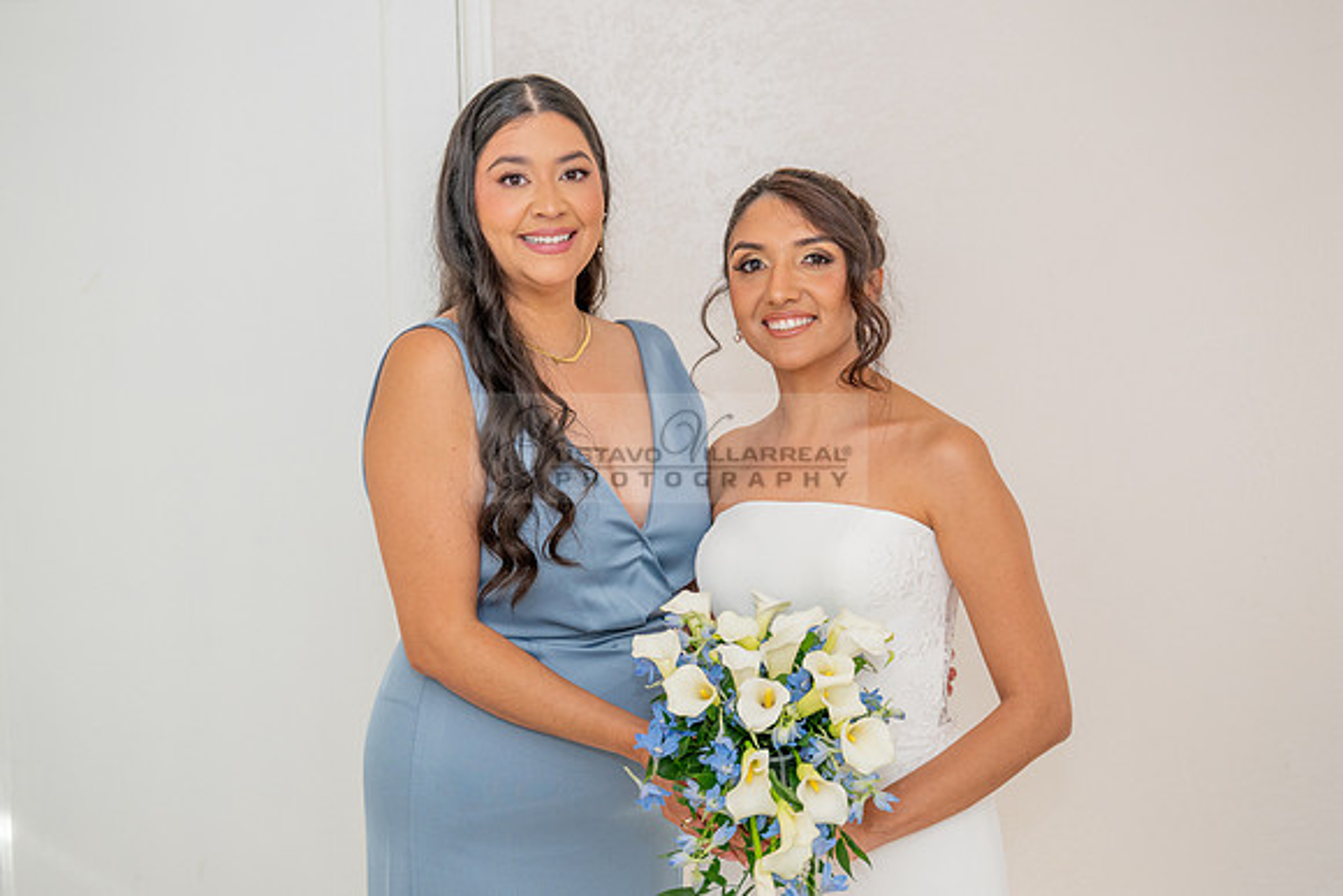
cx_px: 666
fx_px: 1952
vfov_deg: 25.8
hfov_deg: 38.0
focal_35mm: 52
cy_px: 440
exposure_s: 1/200
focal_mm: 49
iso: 800
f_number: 4.5
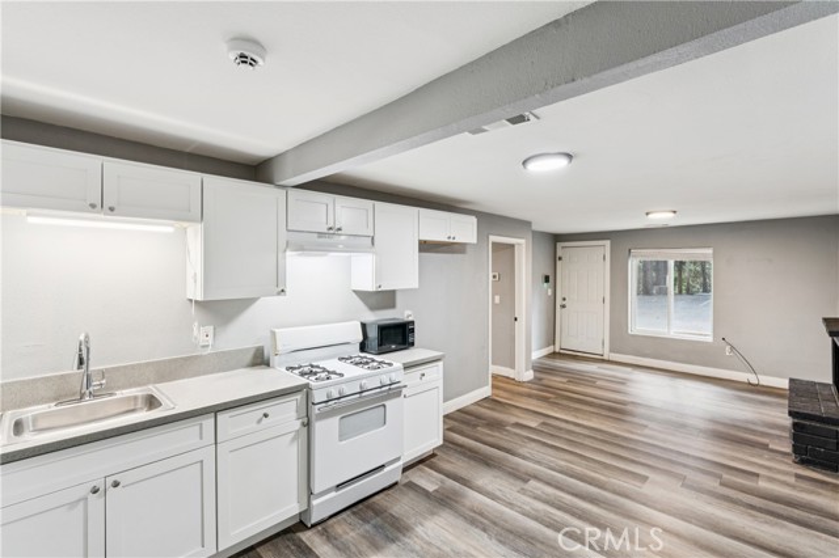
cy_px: 279
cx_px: 420
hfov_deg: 96.1
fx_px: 377
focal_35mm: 16
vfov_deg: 73.0
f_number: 13
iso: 100
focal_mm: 16.2
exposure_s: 1.3
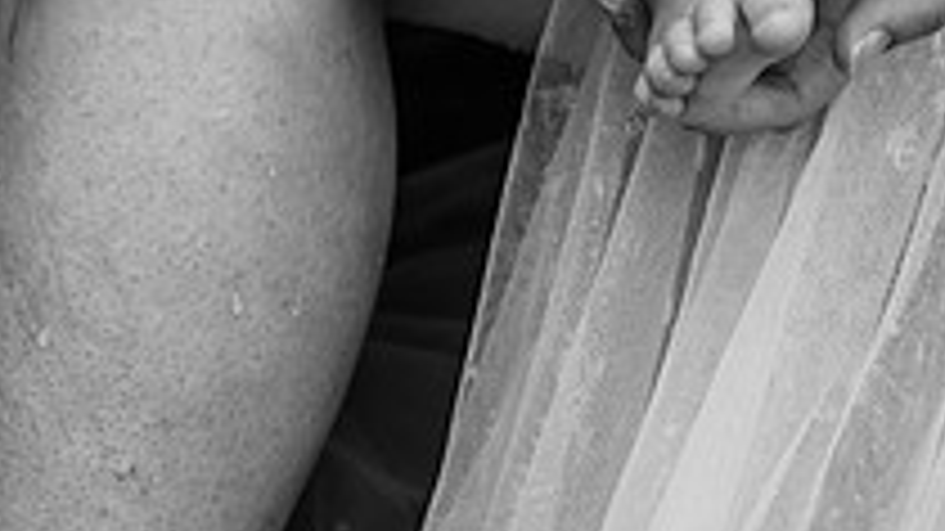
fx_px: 5085
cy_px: -74
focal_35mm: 203
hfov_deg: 10.6
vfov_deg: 6.0
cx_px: 688
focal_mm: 70
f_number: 2.8
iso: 500
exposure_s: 1/1600
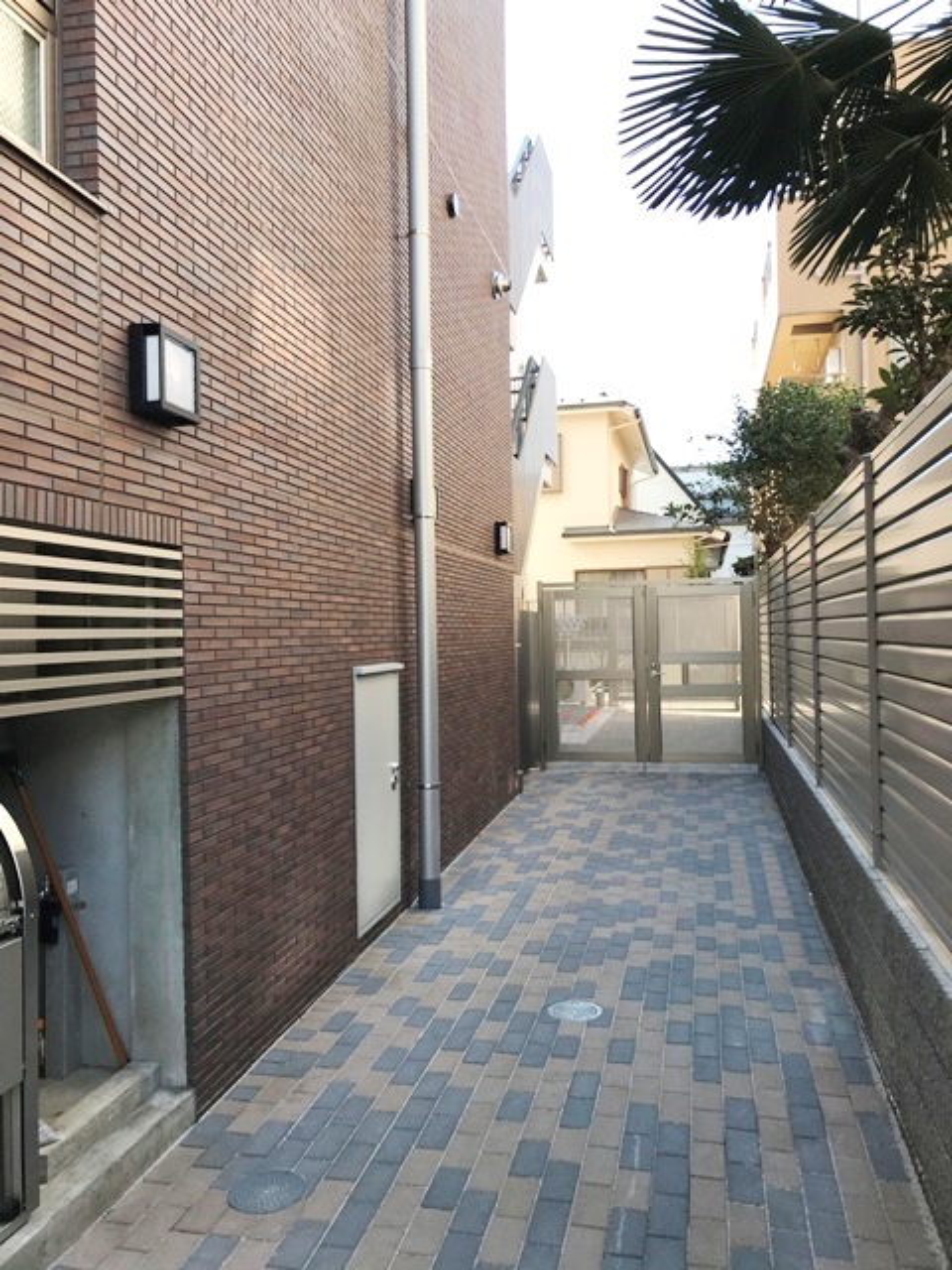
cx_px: 476
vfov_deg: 63.4
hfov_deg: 49.7
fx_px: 1027
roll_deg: +1.6
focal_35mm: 28
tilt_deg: +1.1
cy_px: 635
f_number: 1.8
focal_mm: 3.99
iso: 20
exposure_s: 1/378
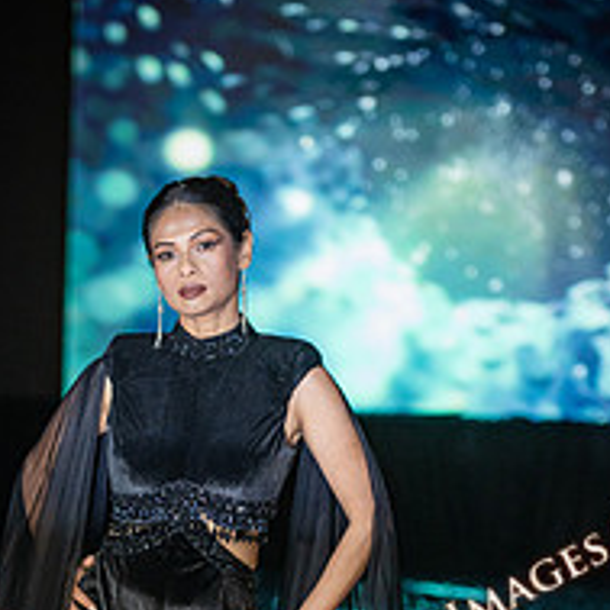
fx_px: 4027
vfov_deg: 8.6
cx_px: 261
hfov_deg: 8.7
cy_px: 678
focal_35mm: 202
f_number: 2.8
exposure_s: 1/640
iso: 1600
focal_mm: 100
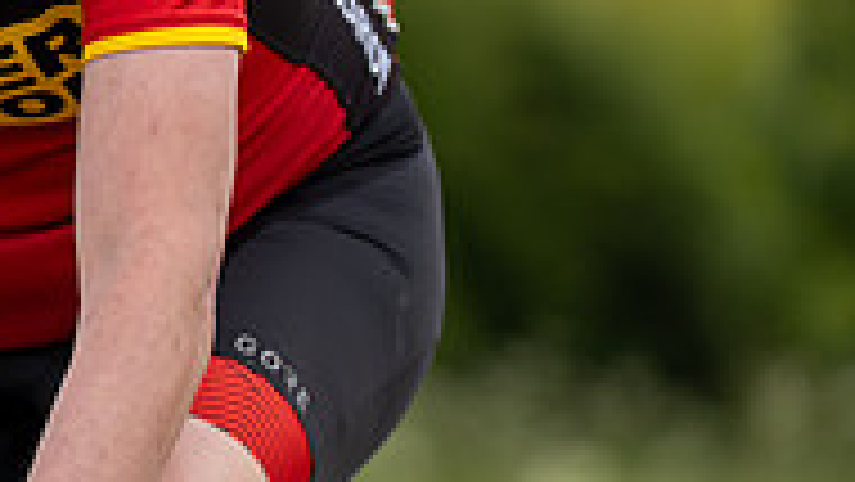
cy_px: 70
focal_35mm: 640
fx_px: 14514
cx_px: -162
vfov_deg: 1.9
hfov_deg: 3.4
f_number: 3.2
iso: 250
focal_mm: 200
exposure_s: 1/1250
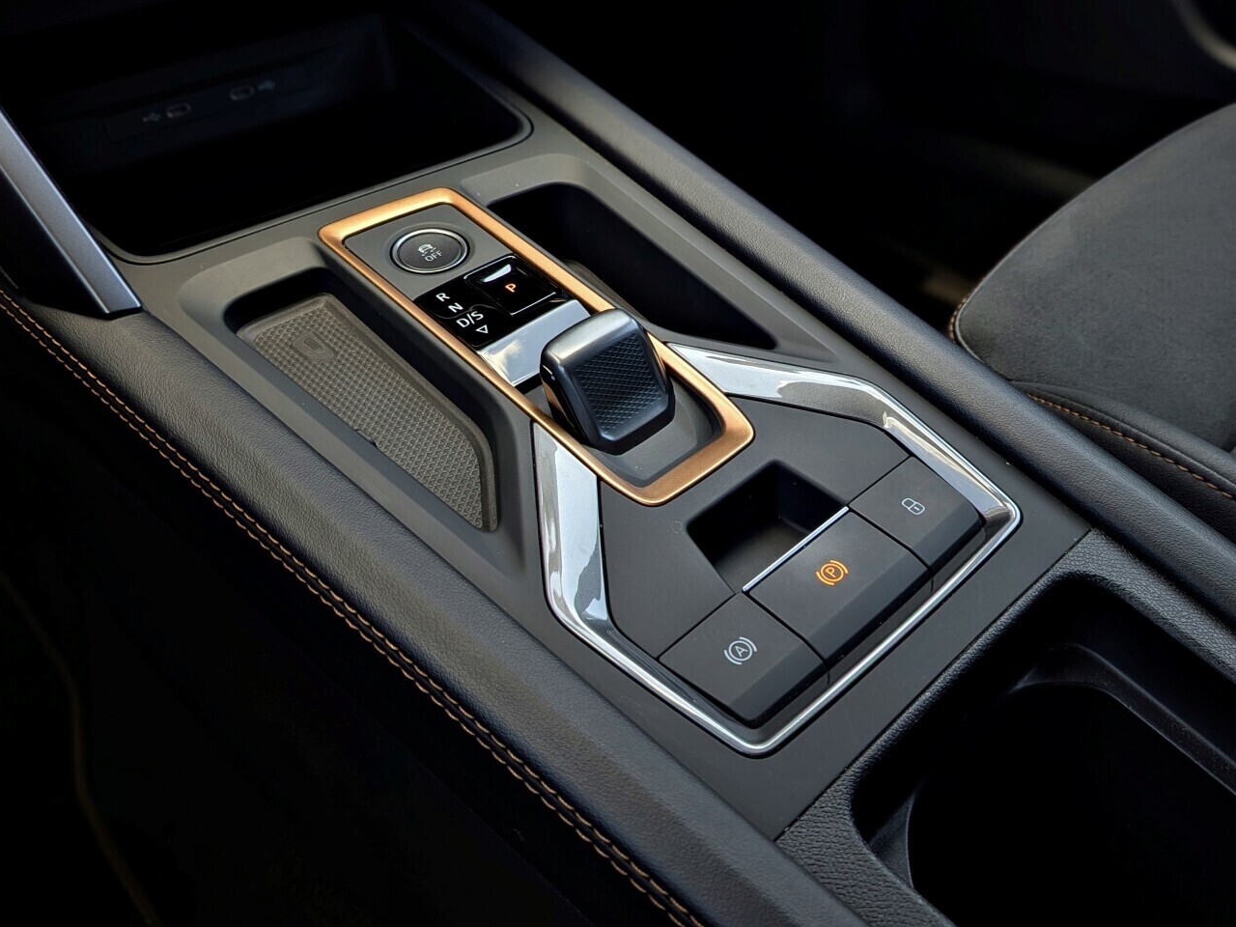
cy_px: 349
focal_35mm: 30
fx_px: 1071
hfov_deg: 59.9
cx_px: 651
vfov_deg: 46.4
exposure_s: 1/127
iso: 31
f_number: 1.7
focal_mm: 4.53
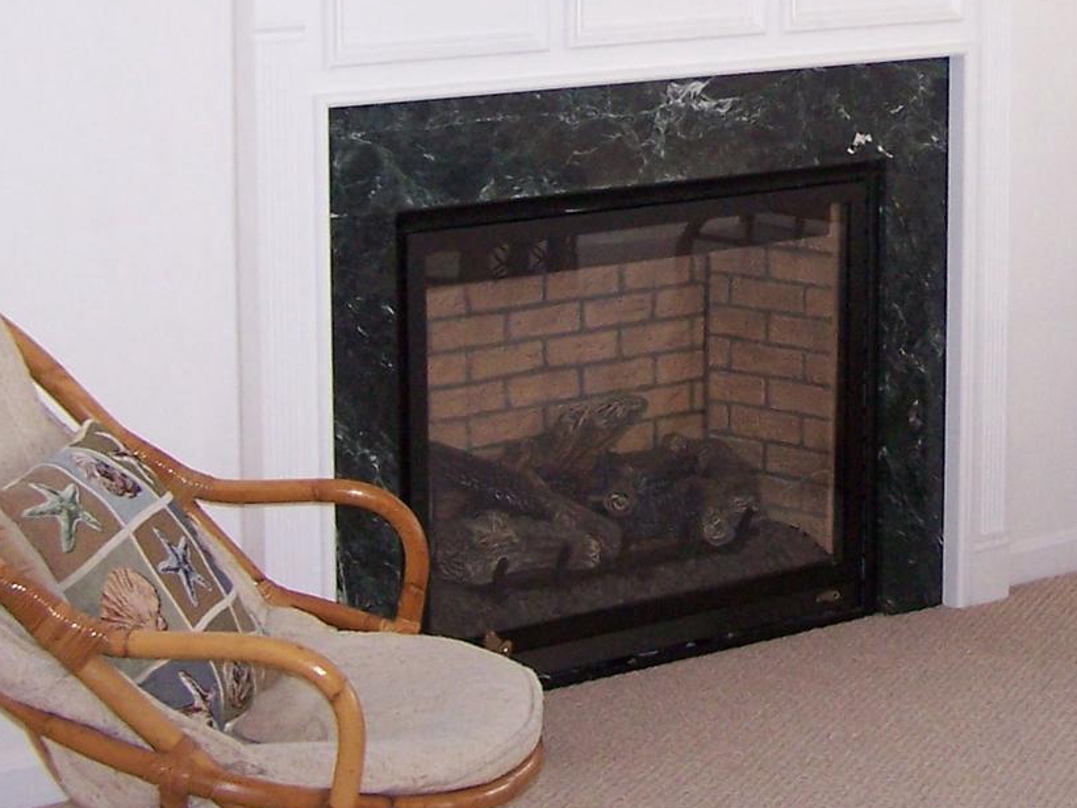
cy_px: 68
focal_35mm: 95
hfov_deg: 20.3
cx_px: 928
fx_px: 2955
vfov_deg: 15.4
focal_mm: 6.3
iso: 140
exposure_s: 1/60
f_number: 2.8
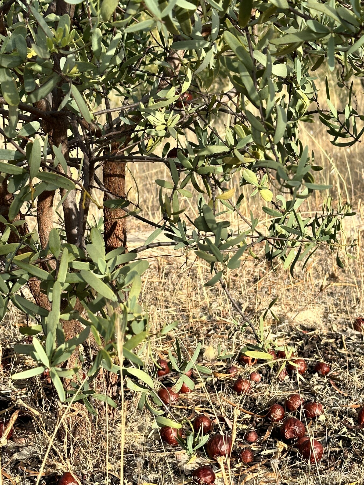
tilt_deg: -11.3
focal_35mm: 68
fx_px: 954
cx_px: 219
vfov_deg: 28.6
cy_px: 257
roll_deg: +2.4
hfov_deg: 21.6
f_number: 1.78
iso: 64
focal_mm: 6.86
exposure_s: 1/1880
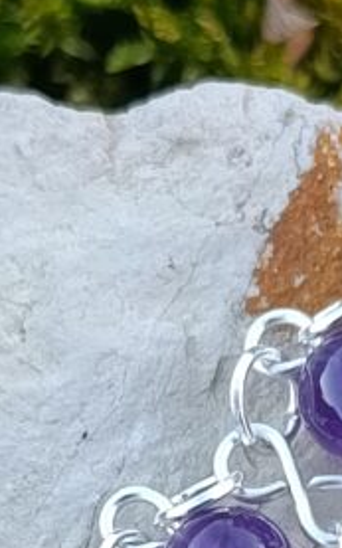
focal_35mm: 188
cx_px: 219
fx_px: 2805
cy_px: 823
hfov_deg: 7.0
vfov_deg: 10.7
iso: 115
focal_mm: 5.24
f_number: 1.7
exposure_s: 1/100
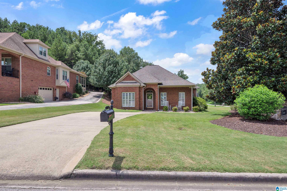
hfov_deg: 88.4
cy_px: 96
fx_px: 147
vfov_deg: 65.9
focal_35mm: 18
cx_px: 144
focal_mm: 18.5
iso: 80
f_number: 8
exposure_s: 1/200
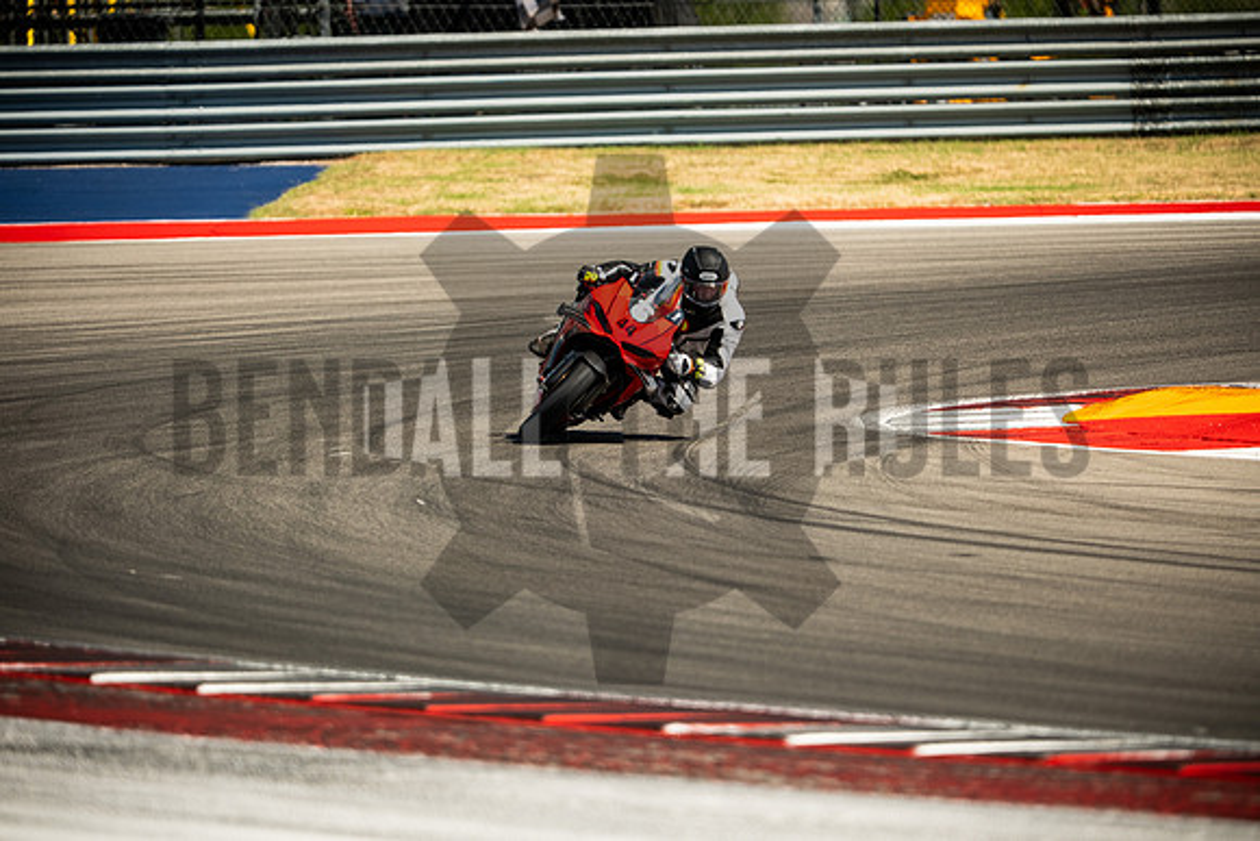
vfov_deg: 3.3
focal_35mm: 420
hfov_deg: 4.9
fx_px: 14703
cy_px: 420
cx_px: 630
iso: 250
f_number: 2.8
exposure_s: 1/2000
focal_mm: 280
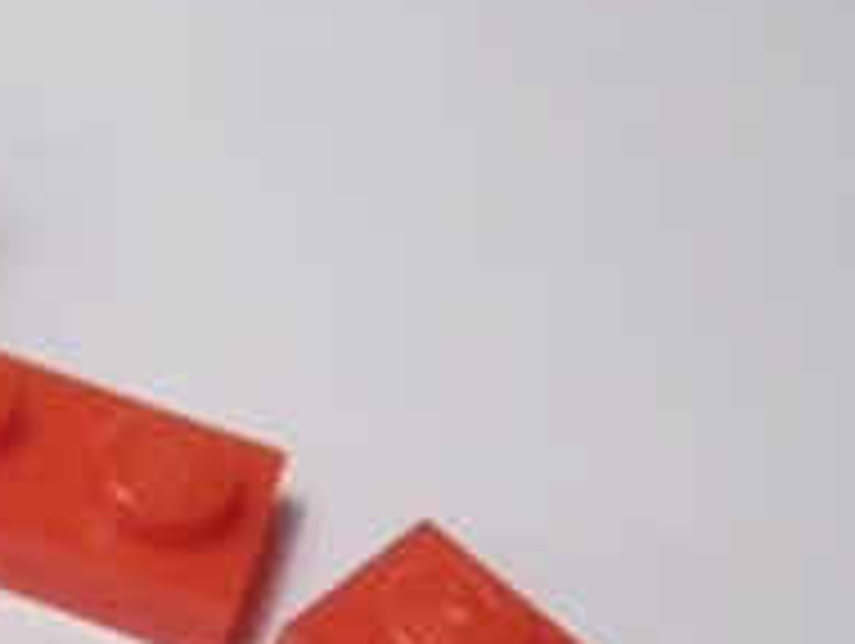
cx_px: -990
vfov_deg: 8.5
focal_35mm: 175
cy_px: 525
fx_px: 4328
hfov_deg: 10.2
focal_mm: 6.61
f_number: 3.9
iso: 80
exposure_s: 1/50
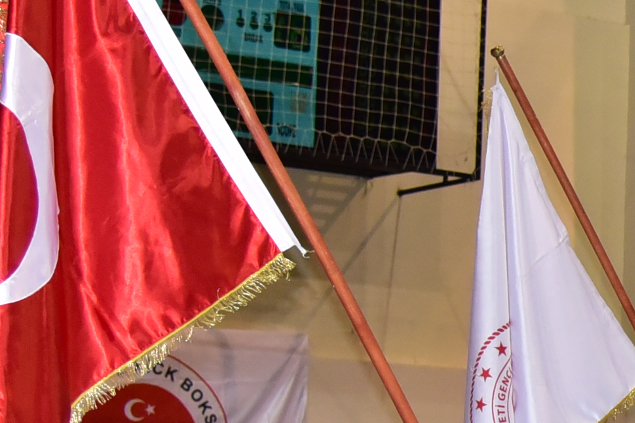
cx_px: 1152
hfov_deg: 12.9
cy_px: 477
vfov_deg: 9.4
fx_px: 2539
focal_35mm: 144
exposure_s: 1/200
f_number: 4
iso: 2200
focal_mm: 32
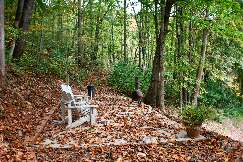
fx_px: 290
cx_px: 129
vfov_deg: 31.2
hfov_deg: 45.4
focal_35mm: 43
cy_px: 77
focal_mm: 26
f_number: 4
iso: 200
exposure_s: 1/60
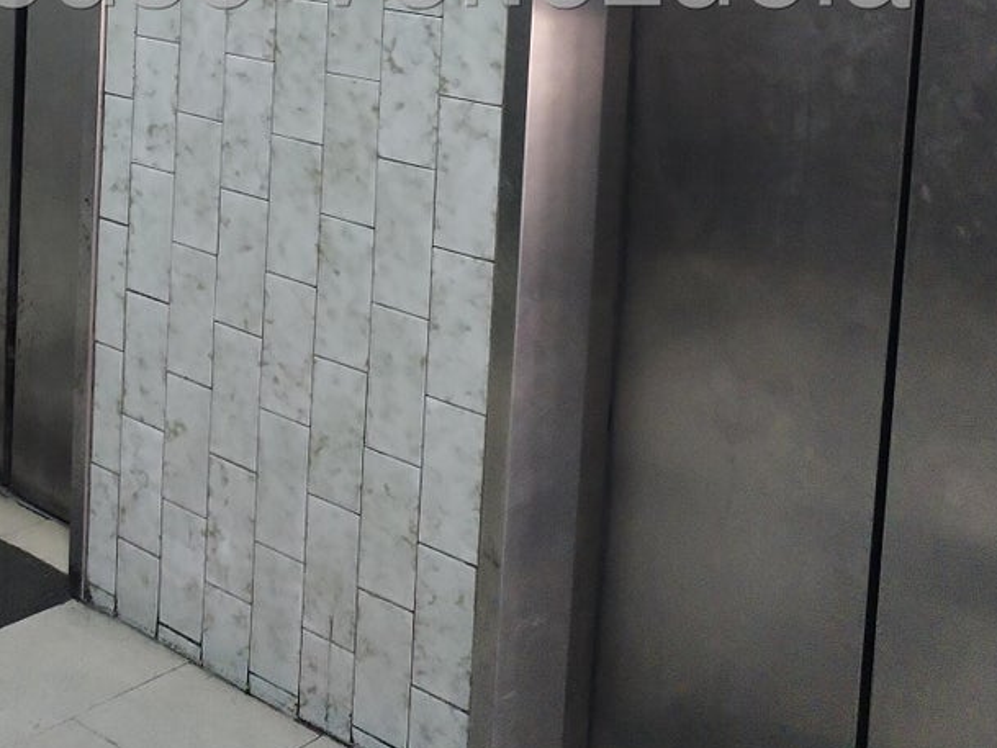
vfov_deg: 21.6
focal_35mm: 65
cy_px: -41
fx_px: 1872
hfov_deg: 29.3
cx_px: 240
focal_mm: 4.75
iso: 1156
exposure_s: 1/25
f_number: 1.8
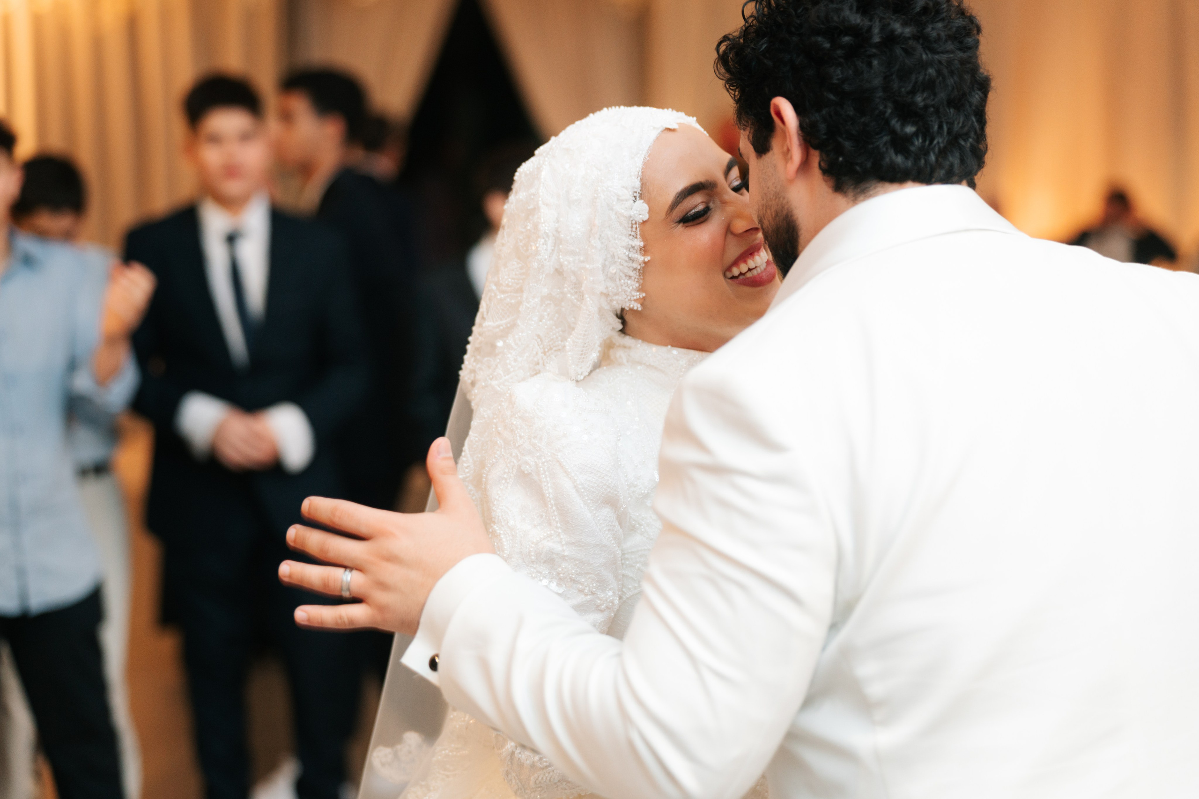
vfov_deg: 18.1
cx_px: 600
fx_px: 2516
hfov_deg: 26.8
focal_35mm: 76
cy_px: 400
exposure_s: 1/160
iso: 640
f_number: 2.5
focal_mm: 75
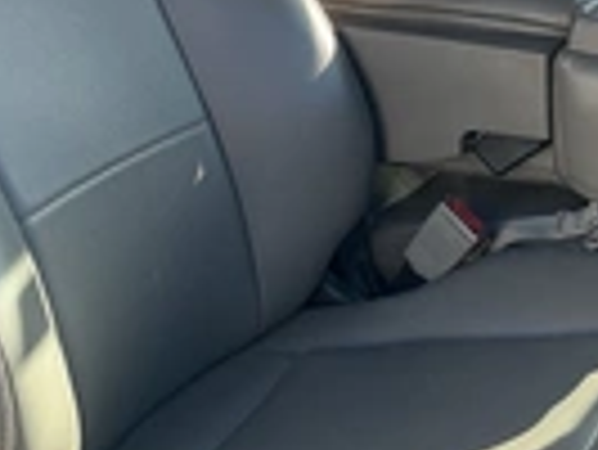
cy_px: 112
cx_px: 301
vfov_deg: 16.9
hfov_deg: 22.5
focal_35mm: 87
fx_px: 1504
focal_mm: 3
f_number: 1.8
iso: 25
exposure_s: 1/286
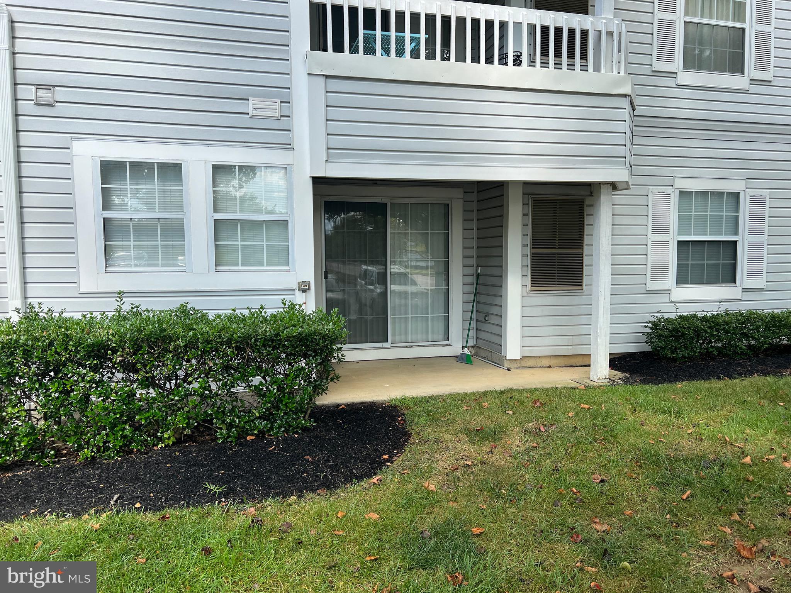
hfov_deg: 67.3
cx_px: 396
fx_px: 594
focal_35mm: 26
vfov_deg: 53.1
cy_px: 296
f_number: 1.5
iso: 50
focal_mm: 5.7
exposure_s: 1/1311
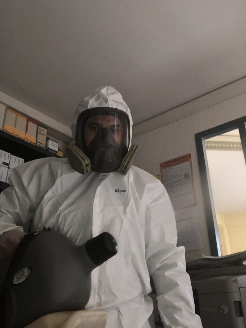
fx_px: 303
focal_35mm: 32
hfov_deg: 44.2
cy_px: 164
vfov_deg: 56.8
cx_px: 123
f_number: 2.2
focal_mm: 2.87
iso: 200
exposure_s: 1/30
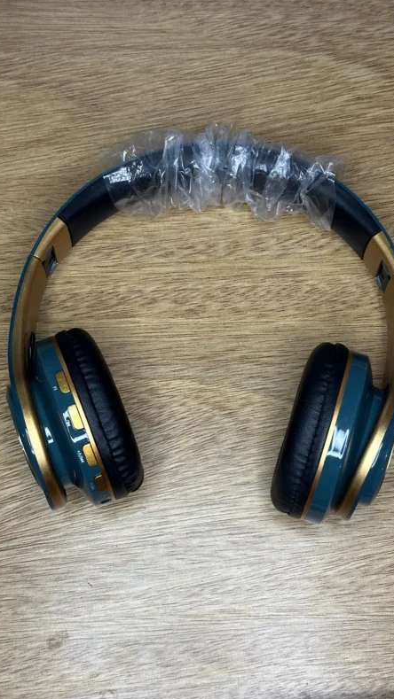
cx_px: 212
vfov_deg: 39.2
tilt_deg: -75.0
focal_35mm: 53
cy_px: 349
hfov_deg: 22.6
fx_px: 984
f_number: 1.78
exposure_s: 1/50
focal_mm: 6.86
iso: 200
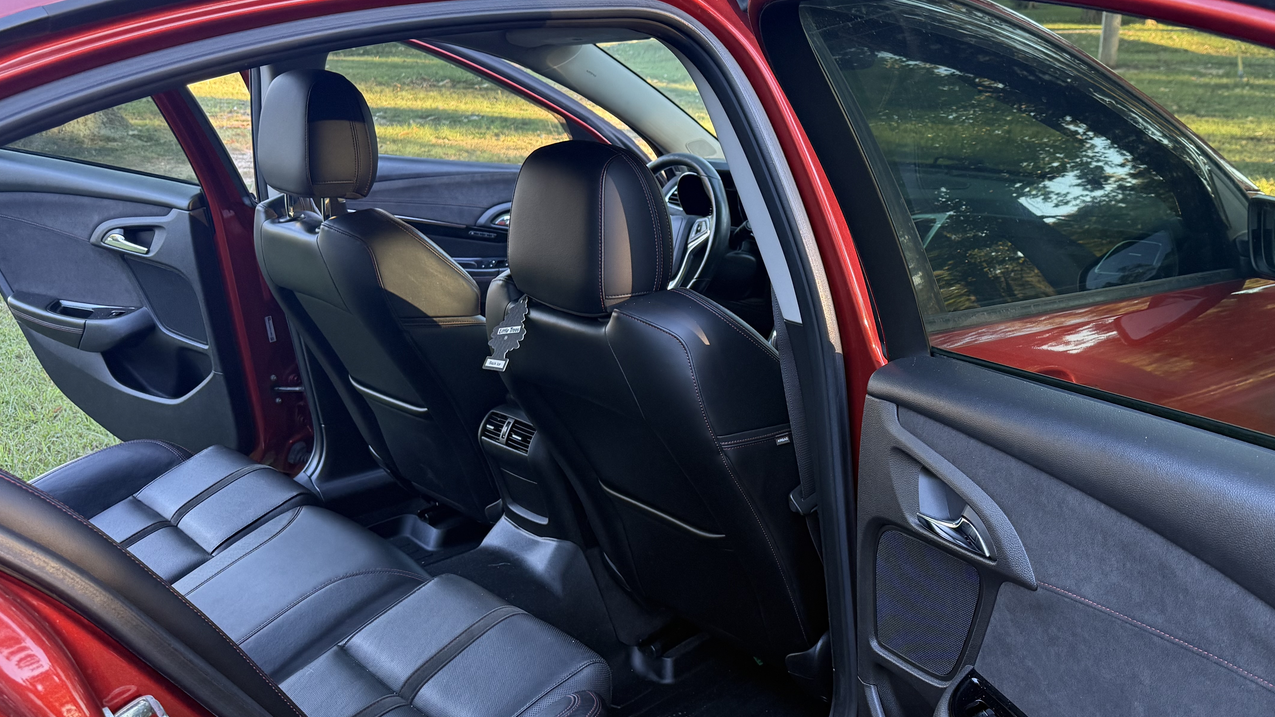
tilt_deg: -18.8
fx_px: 1183
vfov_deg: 33.7
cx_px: 769
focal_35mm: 35
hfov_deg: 56.2
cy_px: 388
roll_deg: -0.5
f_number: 1.78
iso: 200
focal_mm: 6.76
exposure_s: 1/81
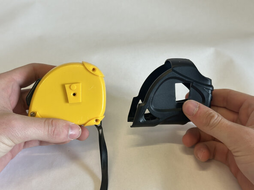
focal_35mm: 48
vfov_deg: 30.3
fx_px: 352
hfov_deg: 39.7
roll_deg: -6.5
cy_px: 95
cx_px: 127
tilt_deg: -37.9
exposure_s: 1/120
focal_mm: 6.86
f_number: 1.78
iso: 100
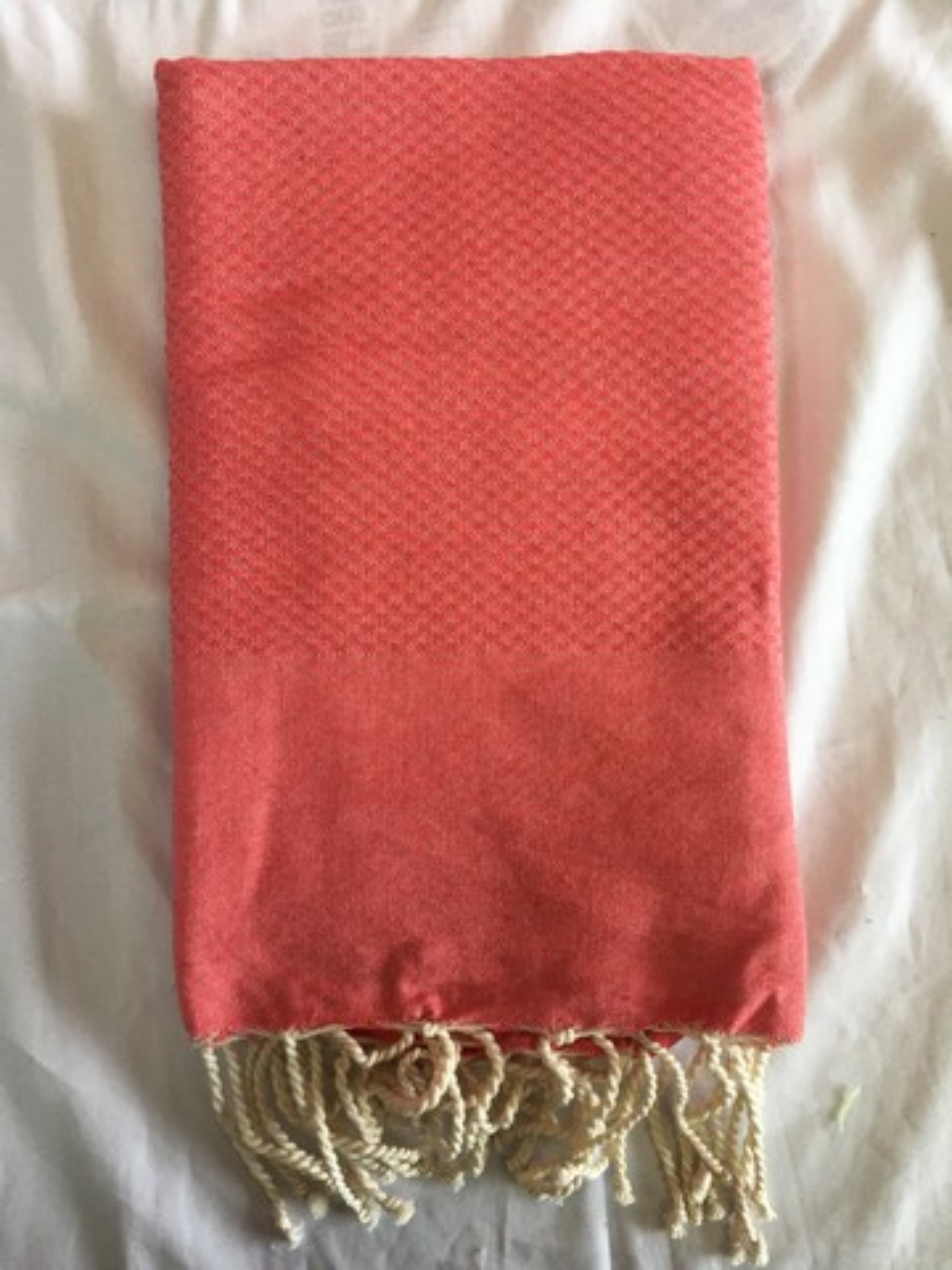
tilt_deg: -88.0
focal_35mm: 29
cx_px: 476
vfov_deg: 61.7
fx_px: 1063
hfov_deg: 48.2
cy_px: 635
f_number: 2.2
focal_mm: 4.15
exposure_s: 1/33
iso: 32
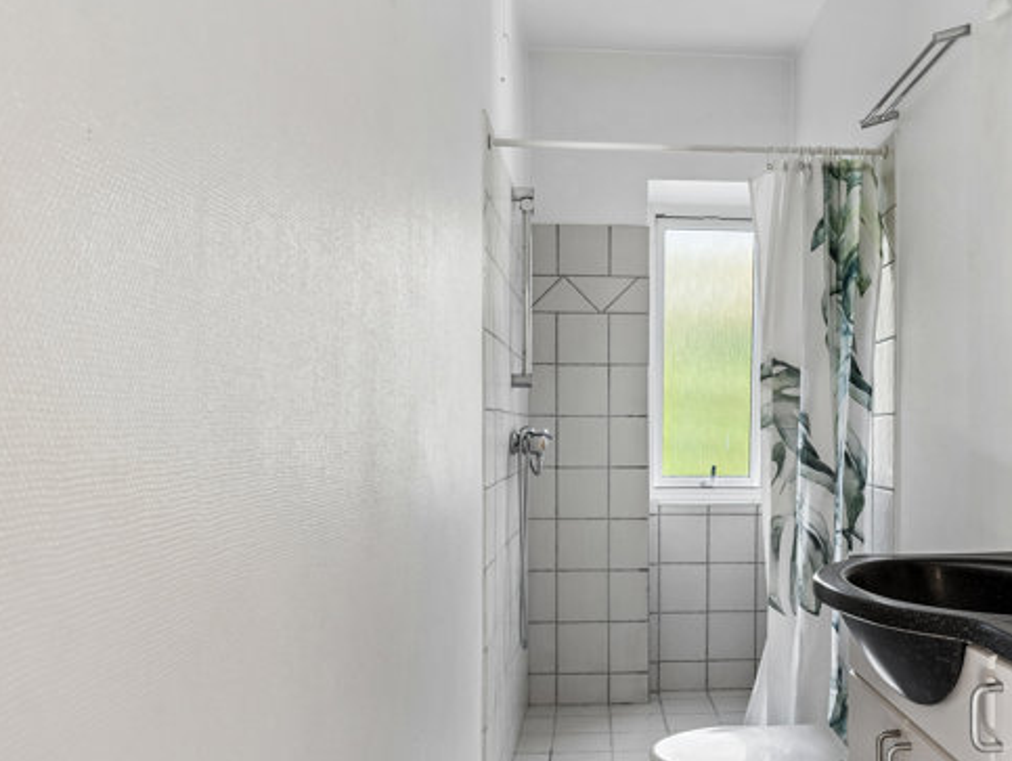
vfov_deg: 39.8
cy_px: 433
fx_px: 1047
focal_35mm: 36
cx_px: 696
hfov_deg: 50.4
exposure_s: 1/4
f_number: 8
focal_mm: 15
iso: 200
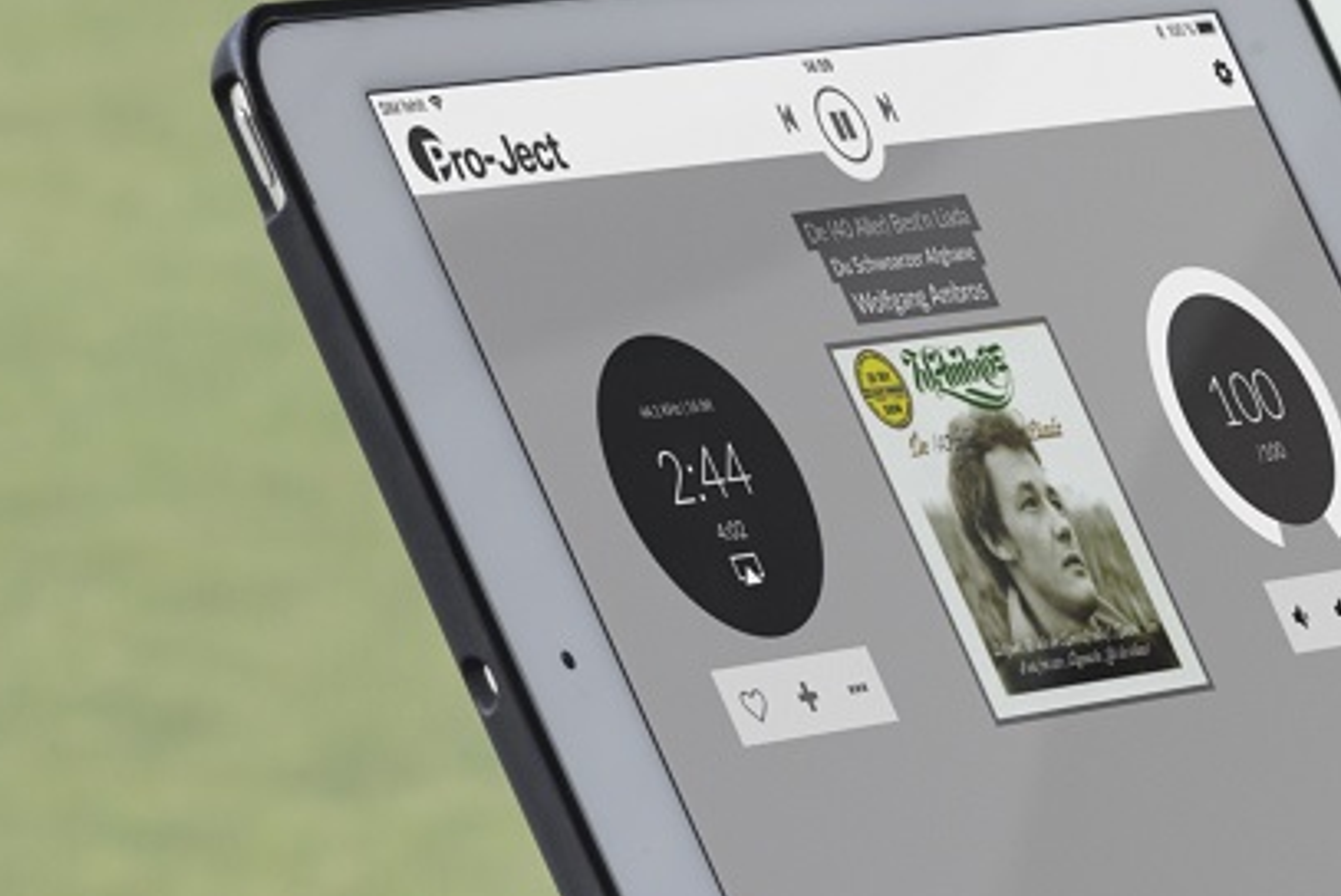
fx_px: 15544
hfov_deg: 4.9
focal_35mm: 417
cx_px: 1694
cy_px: 405
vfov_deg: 3.3
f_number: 22
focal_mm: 105
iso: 100
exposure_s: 1
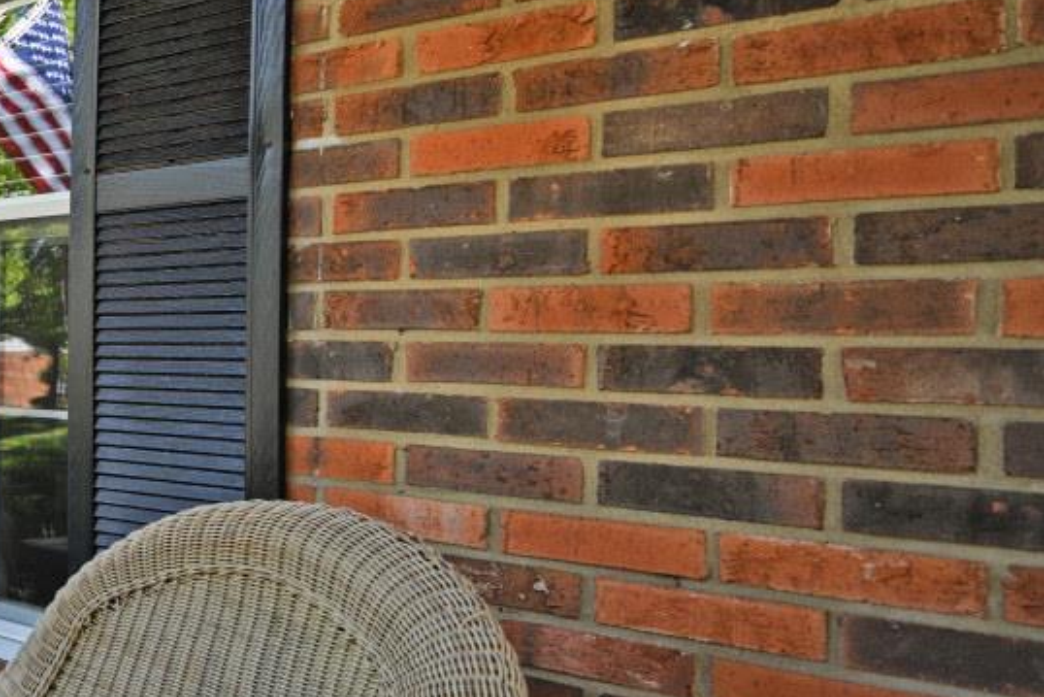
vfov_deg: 34.2
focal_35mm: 39
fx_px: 1131
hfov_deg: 32.4
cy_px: 318
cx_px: -402
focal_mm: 14
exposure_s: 1/250
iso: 200
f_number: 4.5
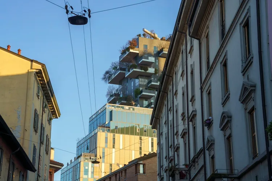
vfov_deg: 19.5
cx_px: 136
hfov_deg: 28.8
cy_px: 90
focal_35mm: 70
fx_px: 529
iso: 100
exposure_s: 1/60
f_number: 8
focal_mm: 70
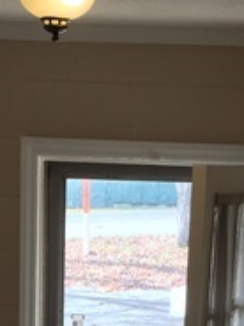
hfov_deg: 14.1
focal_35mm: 105
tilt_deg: -15.5
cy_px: 462
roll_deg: -2.2
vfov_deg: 17.2
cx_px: 106
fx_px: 987
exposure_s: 1/120
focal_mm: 4.15
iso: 40
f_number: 2.2
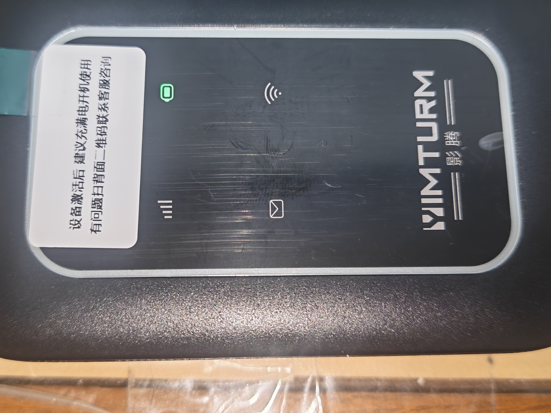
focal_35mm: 42
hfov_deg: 44.8
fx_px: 669
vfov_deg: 34.3
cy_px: 188
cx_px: 257
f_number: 1.9
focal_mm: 6.12
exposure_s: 1/50
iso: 640
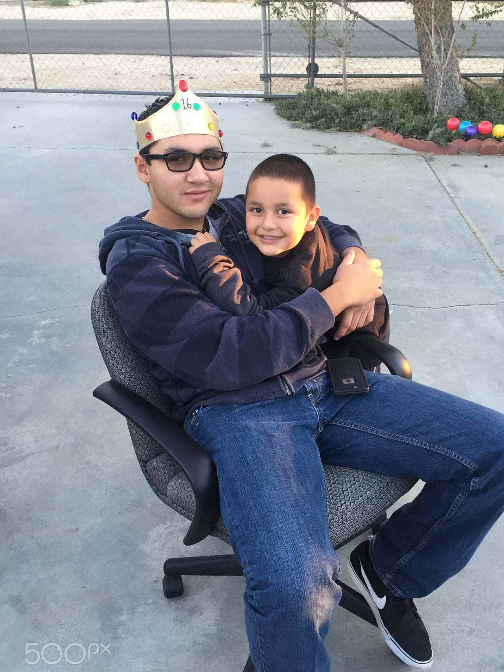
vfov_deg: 56.8
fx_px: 621
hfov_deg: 44.1
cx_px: 274
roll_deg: +0.1
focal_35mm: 32
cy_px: 344
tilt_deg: -31.3
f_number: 2.2
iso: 32
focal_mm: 4.15
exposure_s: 1/30
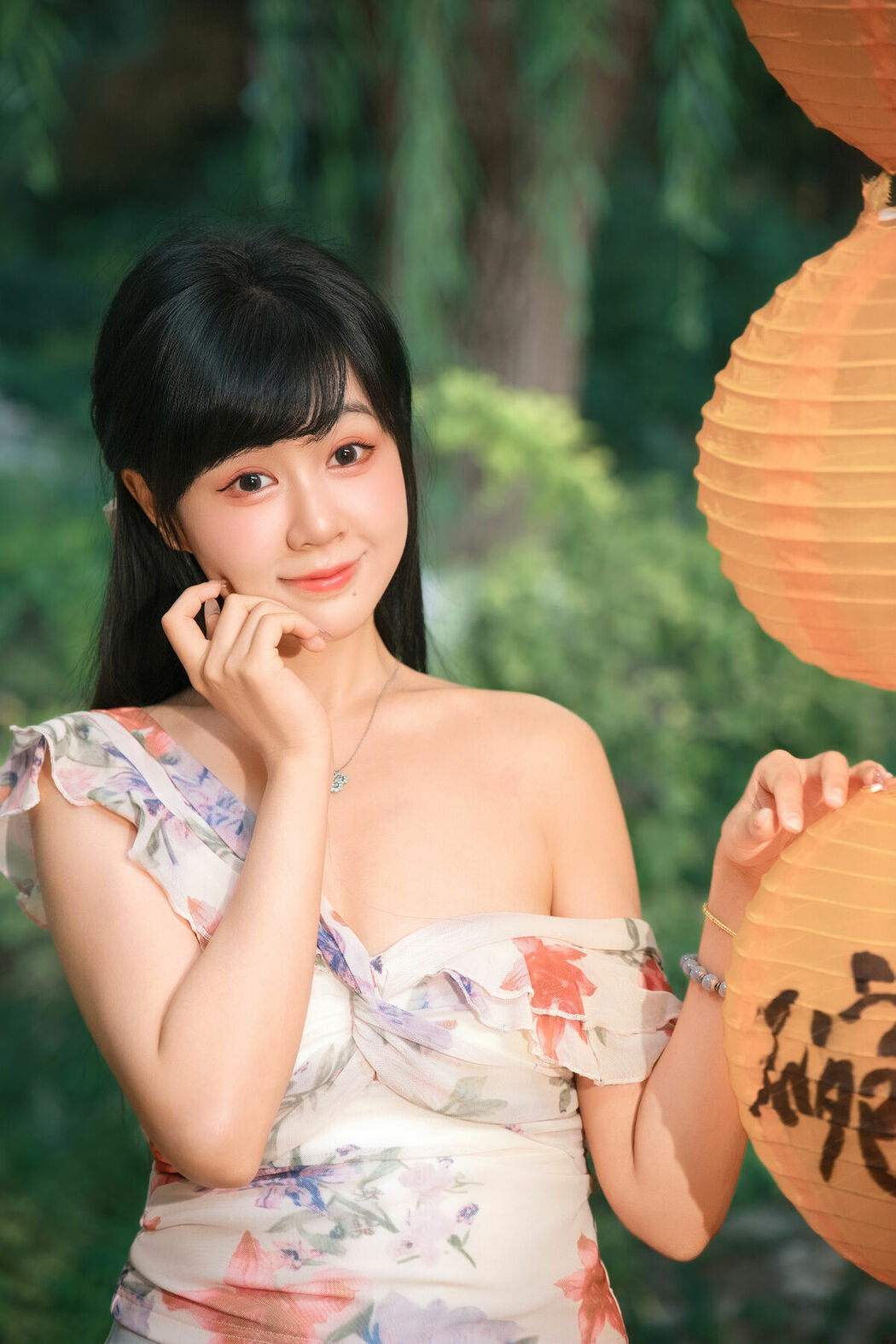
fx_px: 3881
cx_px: 448
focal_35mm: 104
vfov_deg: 19.6
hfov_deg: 13.2
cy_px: 672
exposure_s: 1/125
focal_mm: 104
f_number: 4
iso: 640
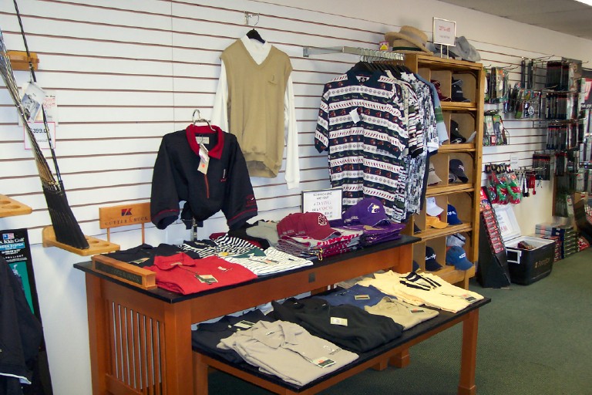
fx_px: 625
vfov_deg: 35.1
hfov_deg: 50.7
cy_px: 198
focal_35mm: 38
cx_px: 296
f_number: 2.8
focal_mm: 8
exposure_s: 1/30
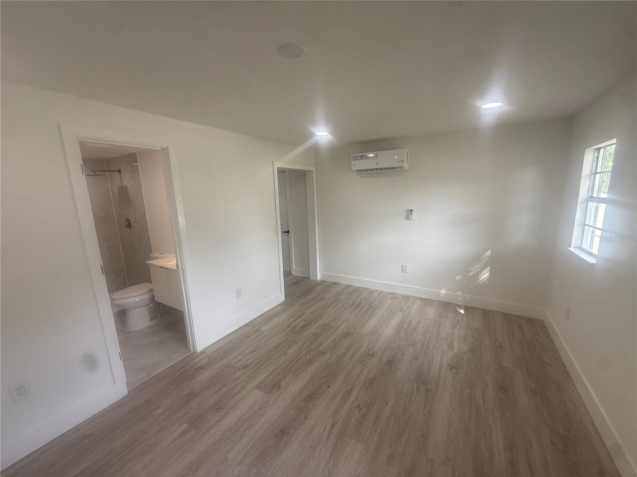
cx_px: 318
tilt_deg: -12.5
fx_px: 258
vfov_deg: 85.7
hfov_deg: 102.1
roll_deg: +2.5
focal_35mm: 14
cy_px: 238
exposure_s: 1/164
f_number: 2.2
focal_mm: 2.22
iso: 64
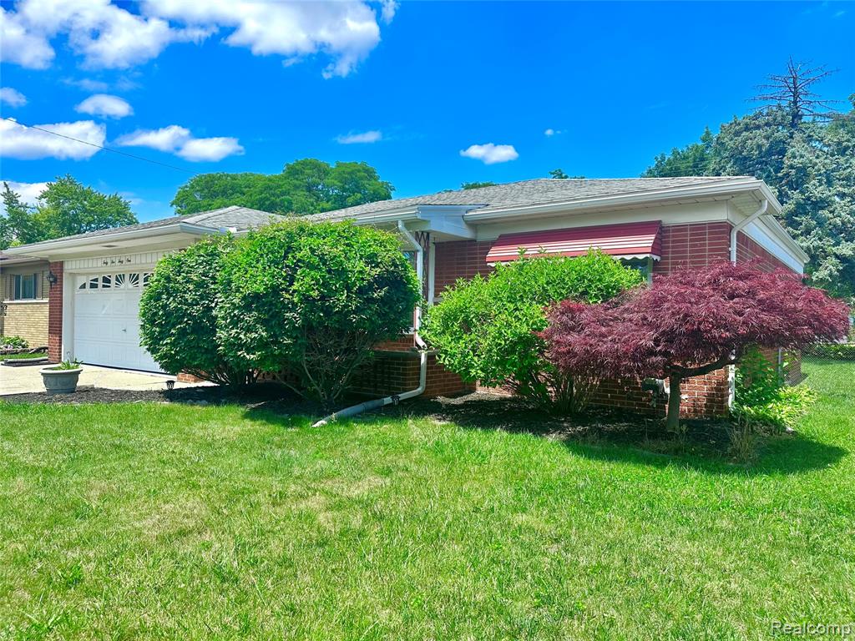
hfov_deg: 71.6
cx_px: 428
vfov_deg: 56.8
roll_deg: -1.5
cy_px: 320
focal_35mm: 24
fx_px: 593
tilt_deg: +0.6
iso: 80
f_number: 1.78
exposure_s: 1/3155
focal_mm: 6.86
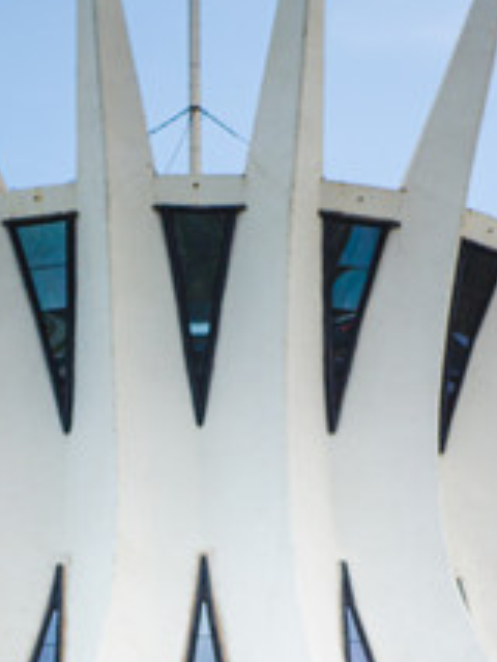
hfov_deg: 8.8
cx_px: 203
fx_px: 3232
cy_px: 737
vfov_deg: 11.5
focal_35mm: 169
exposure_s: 1/5000
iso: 250
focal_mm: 50
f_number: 2.2
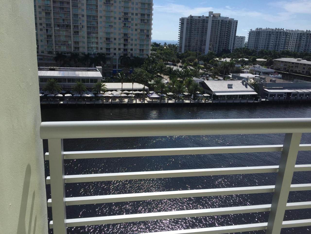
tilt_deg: -17.2
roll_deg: -4.1
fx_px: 261
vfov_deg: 48.2
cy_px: 117
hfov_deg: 61.7
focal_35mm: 29
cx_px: 156
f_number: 2.2
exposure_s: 1/4405
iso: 32
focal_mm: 4.15
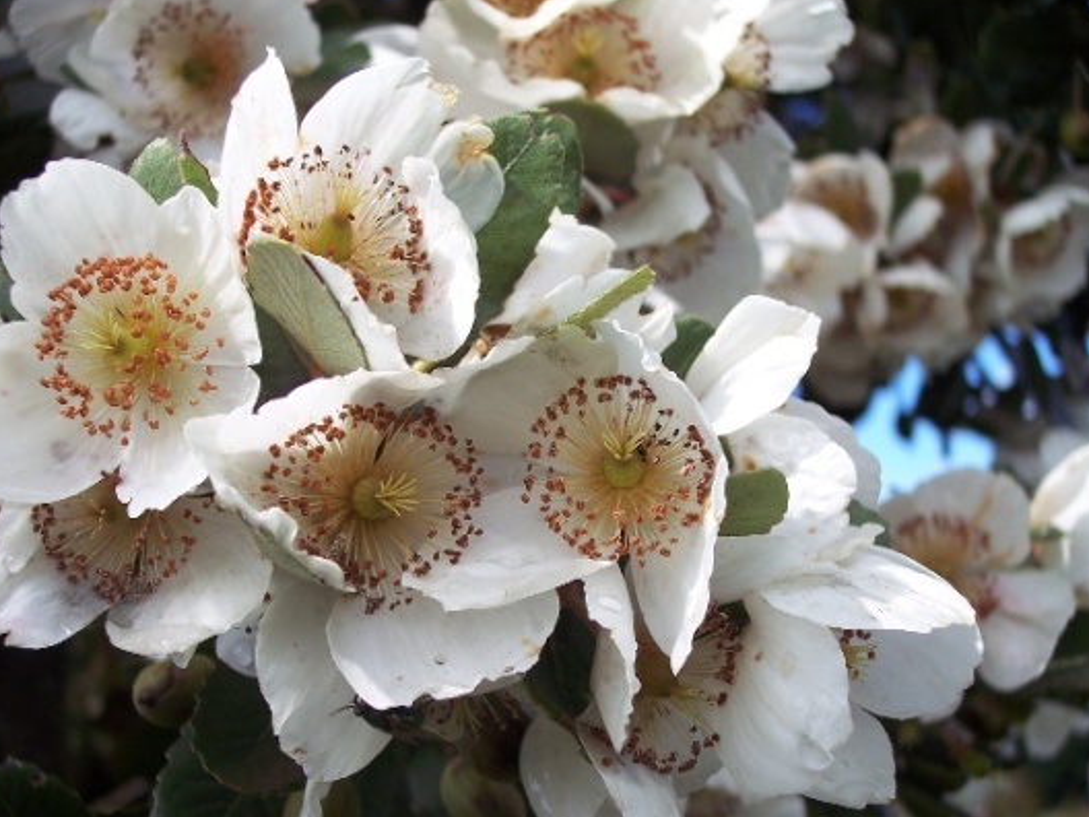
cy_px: 406
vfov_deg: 25.7
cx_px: 508
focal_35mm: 57
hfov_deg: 33.8
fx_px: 1793
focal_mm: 10.7
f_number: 4
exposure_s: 1/500
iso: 100
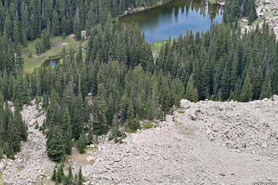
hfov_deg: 16.8
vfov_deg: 11.2
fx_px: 942
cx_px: 120
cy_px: 49
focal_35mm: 122
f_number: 4.5
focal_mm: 79
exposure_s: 1/250
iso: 64
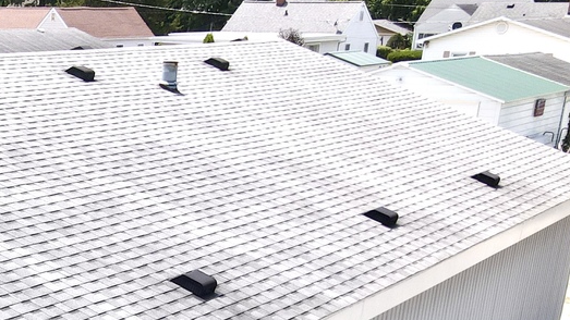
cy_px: 415
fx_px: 1088
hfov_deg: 26.4
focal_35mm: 72
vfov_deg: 15.9
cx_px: -100
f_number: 2.8
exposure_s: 1/30
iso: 100
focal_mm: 4.5
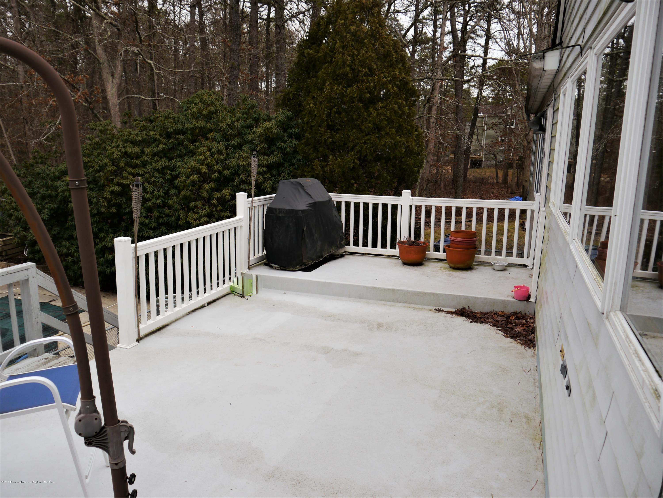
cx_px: 332
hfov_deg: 63.4
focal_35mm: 28
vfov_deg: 49.7
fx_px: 536
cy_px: 249
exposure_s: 1/250
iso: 160
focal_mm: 14
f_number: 5.6
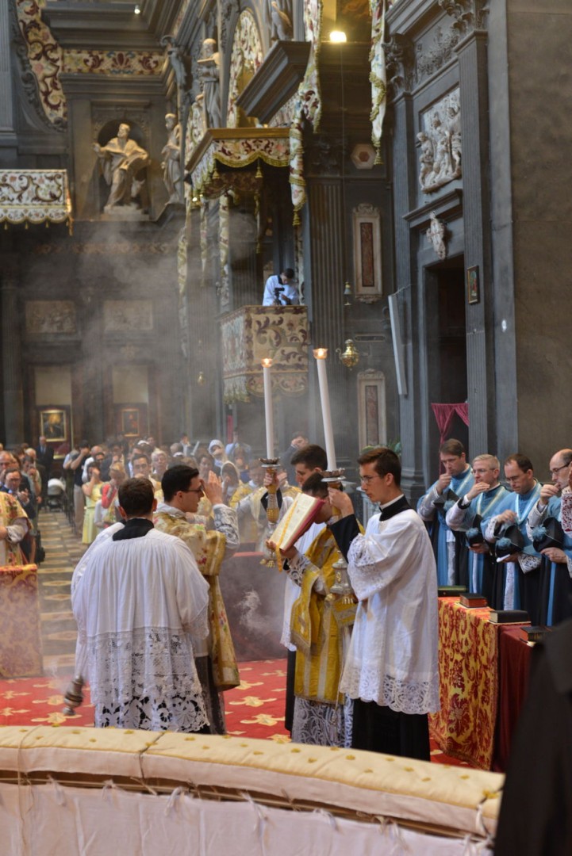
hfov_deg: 27.0
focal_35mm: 50
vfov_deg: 39.6
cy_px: 428
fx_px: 1190
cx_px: 286
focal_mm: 50
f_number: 3.5
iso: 1600
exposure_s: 1/50
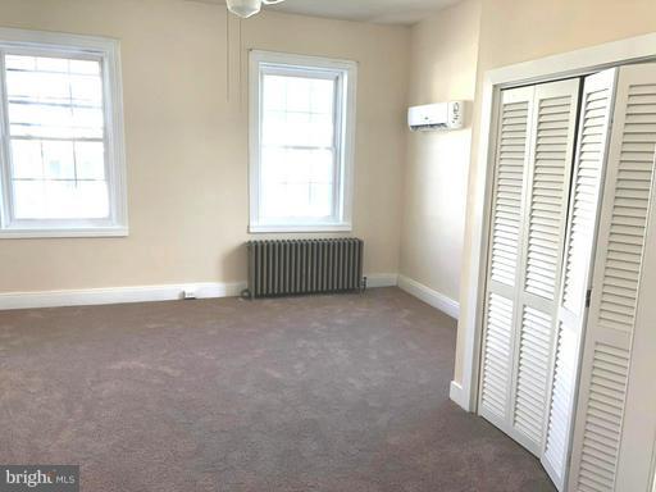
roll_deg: -1.8
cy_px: 246
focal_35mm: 28
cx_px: 328
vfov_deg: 49.7
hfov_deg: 63.4
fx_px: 531
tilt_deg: -9.1
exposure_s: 1/120
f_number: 1.8
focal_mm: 3.99
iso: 50
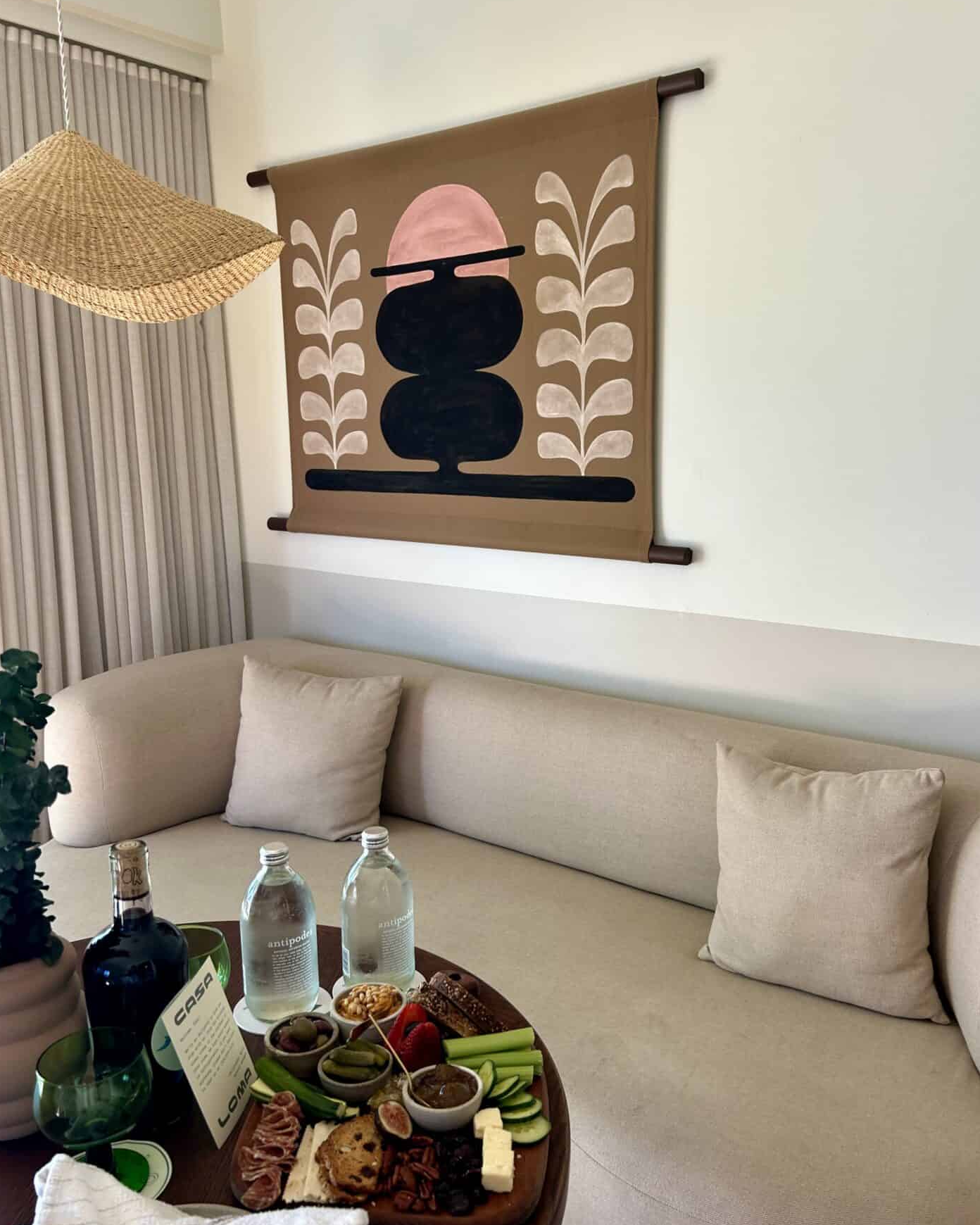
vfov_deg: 62.2
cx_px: 480
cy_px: 621
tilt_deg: -7.8
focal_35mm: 28
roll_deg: +0.5
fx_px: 1015
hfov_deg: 51.5
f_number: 1.5
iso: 50
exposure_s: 1/121
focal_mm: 5.7
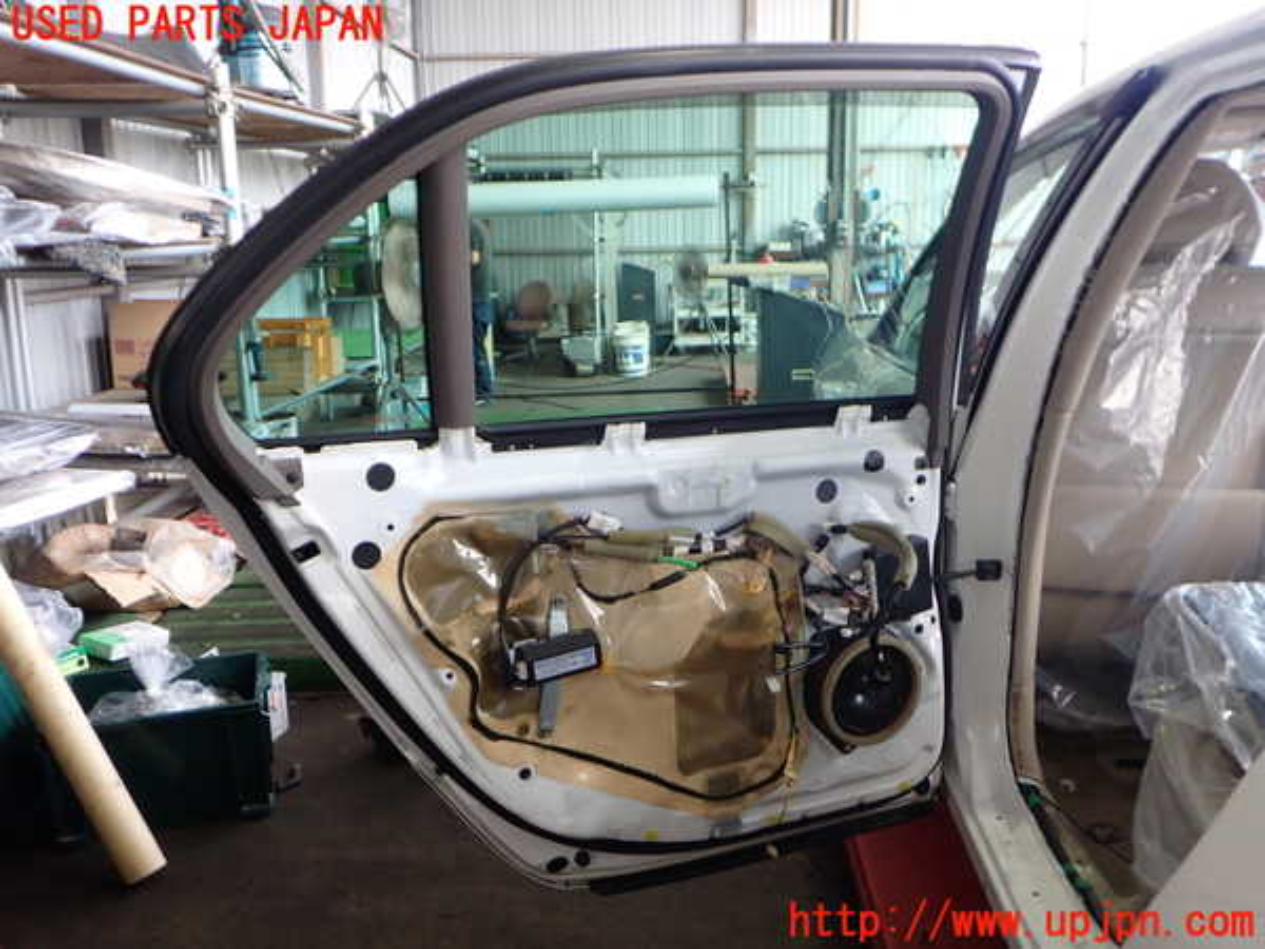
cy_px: 474
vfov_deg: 46.8
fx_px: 1096
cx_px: 632
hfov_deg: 60.0
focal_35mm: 30
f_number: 2.3
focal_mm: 5.4
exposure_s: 1/125
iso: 200
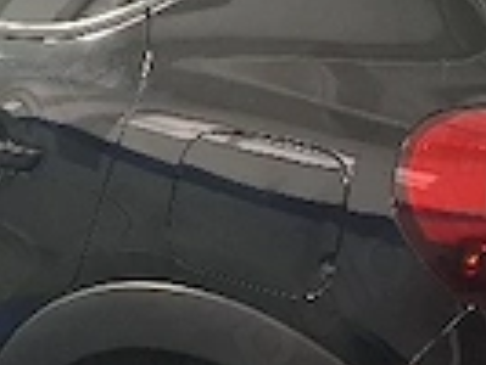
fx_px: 1461
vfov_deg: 14.2
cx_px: 40
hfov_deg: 18.5
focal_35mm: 104
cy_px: 219
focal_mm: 5.54
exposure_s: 1/25
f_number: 1.8
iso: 400
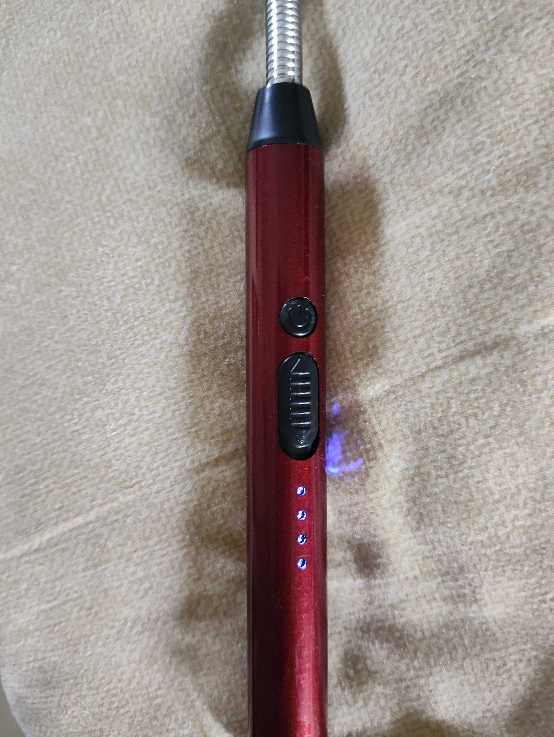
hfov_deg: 53.1
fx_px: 554
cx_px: 281
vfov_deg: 67.3
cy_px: 356
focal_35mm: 26
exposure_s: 1/25
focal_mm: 4.71
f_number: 1.79
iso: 1752
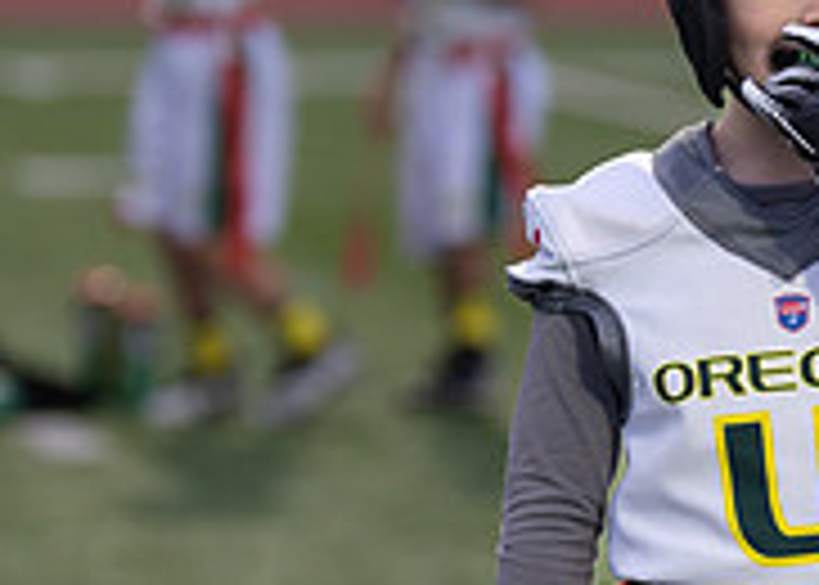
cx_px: 603
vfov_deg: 3.7
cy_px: 374
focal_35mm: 385
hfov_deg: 5.2
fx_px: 8955
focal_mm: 115
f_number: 2.8
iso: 500
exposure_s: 1/320
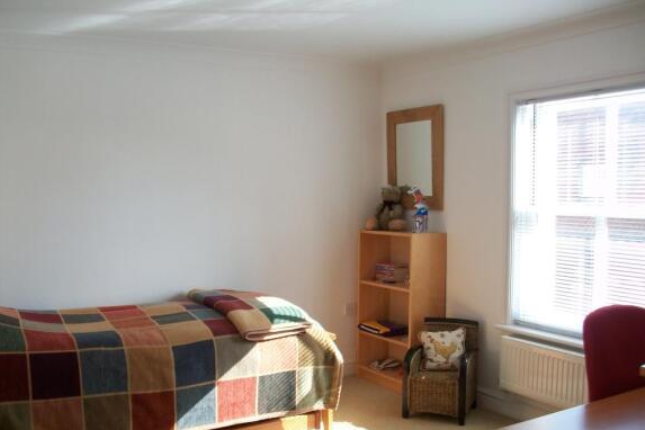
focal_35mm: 36
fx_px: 645
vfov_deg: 36.9
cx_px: 326
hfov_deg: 53.1
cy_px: 227
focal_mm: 5.7
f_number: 2.8
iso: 80
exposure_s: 1/100
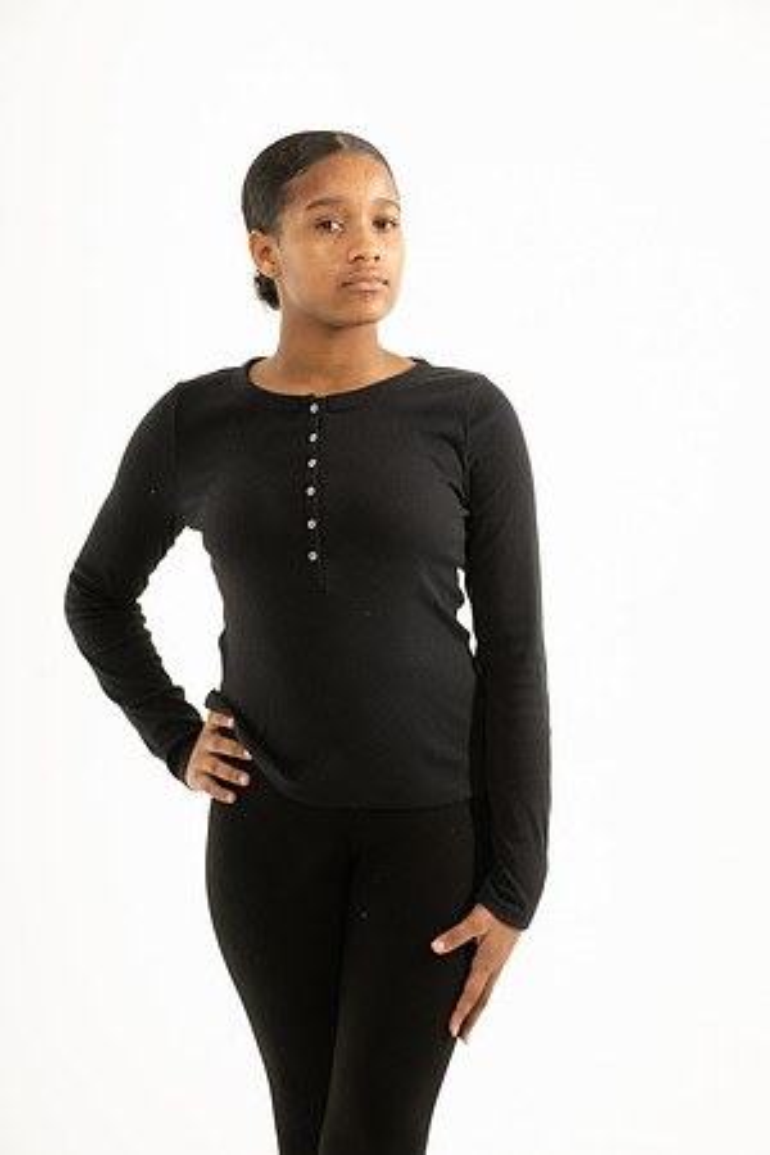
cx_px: 385
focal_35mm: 125
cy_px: 578
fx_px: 4010
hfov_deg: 11.0
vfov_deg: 16.4
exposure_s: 1/160
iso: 200
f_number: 10
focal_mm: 125
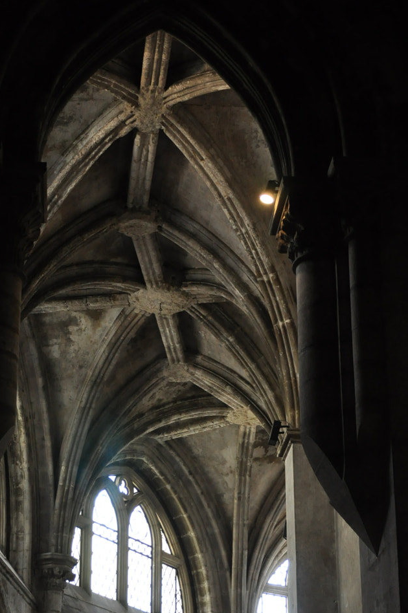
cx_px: 112
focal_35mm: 81
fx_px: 1380
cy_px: 487
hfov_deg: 16.7
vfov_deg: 24.7
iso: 800
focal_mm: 32
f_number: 4.2
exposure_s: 1/40
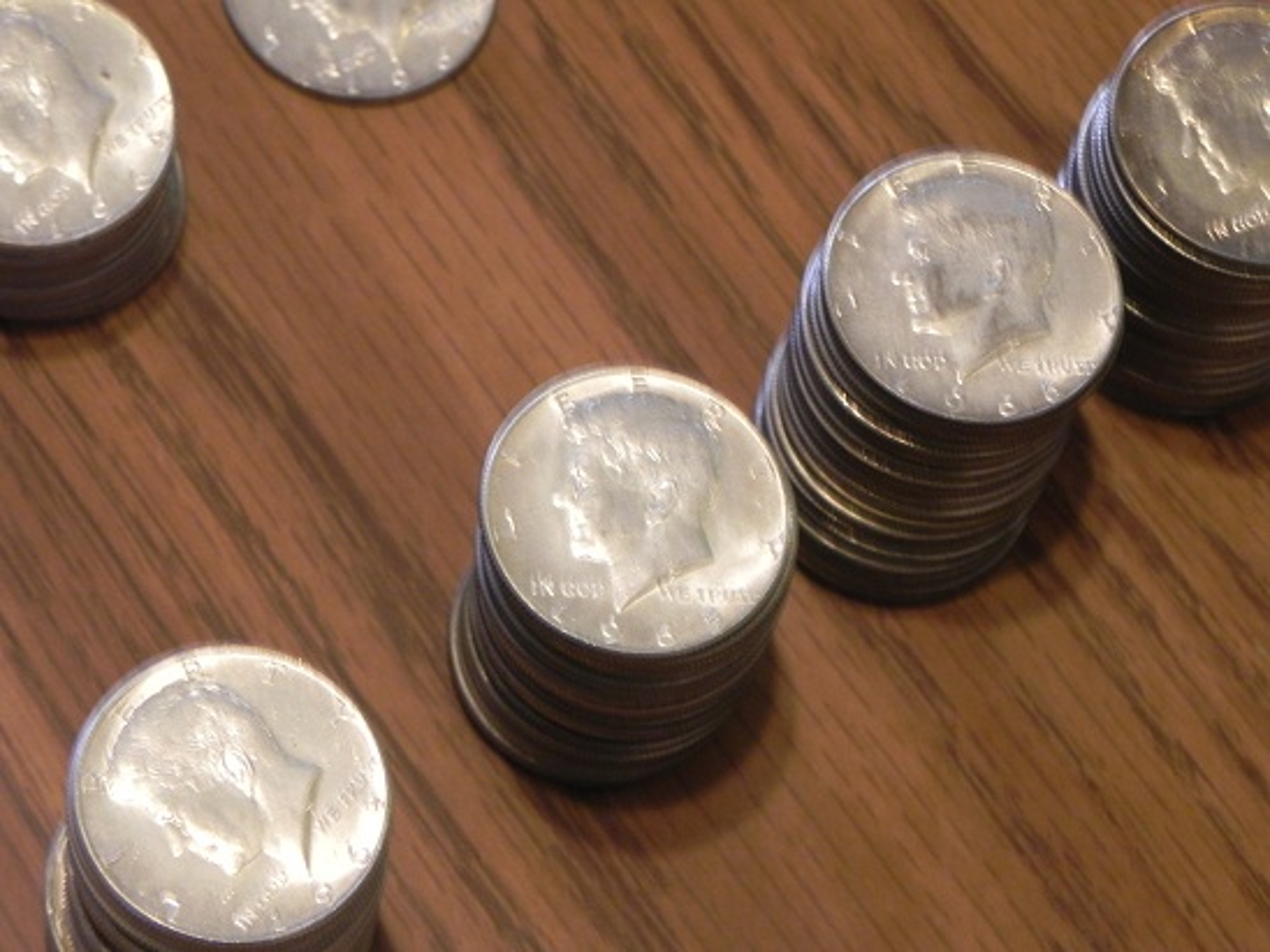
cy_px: 476
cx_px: 635
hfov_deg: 12.2
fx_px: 5943
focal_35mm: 162
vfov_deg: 9.2
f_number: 4.5
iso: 400
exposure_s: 1/16
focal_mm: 28.8
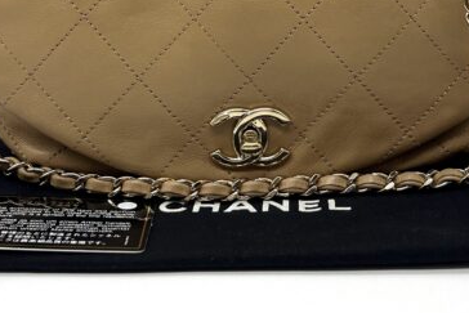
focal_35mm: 76
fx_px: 990
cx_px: 254
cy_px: -28
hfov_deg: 26.6
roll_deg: +1.2
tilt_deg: -12.4
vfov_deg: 17.4
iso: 40
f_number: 1.5
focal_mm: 5.7
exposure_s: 1/214
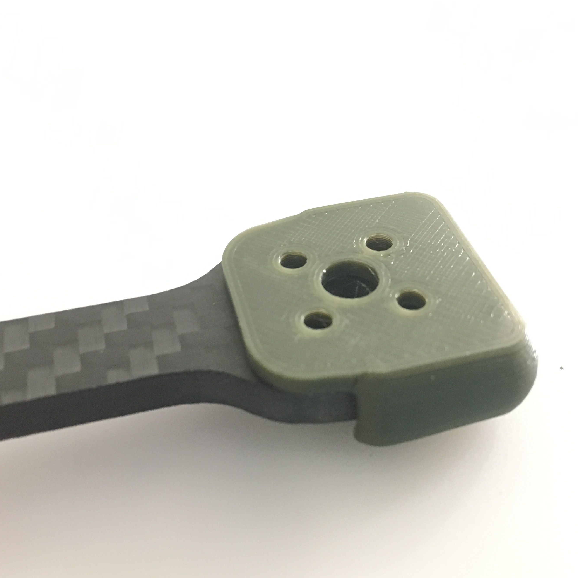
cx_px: 302
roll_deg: +2.4
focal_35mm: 39
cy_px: 306
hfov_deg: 42.8
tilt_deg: -40.6
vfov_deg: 42.8
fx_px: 737
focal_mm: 4.15
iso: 200
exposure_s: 1/30
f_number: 2.2
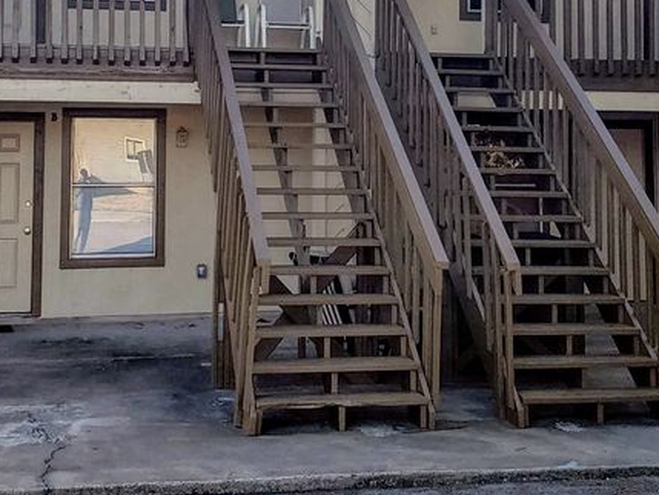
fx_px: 1181
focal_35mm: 62
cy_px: 112
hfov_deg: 31.2
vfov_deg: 23.4
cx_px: 287
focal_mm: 4.3
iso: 50
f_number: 2.4
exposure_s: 1/522
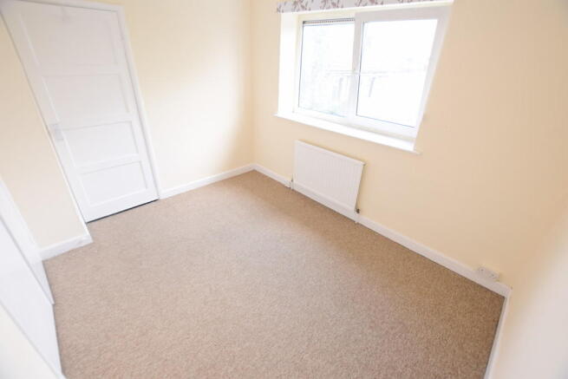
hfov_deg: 100.4
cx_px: 284
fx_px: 237
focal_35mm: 15
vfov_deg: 77.4
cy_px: 190
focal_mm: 10
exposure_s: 1/80
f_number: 4.5
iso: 400
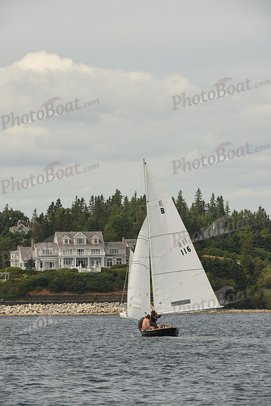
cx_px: 136
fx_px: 3272
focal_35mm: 290
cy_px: 203
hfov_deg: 4.7
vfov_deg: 7.1
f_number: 11
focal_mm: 290
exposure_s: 1/640
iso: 400
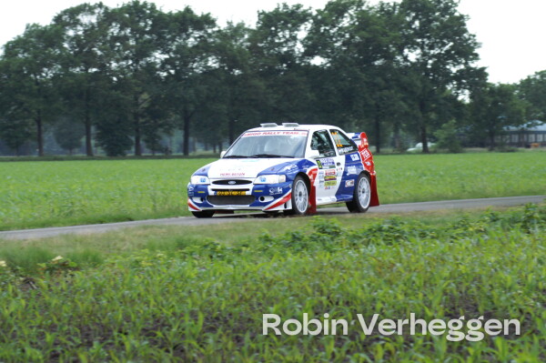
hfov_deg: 10.2
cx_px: 273
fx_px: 3069
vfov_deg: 6.8
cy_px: 182
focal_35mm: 202
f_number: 6.3
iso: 800
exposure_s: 1/320
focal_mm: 135
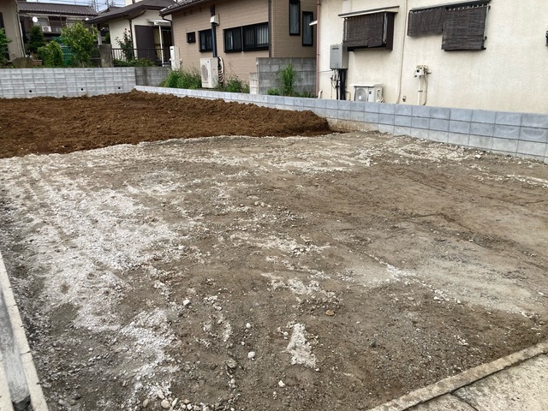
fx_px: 443
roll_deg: +0.1
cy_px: 206
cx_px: 274
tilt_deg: -15.5
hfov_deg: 63.4
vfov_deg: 49.7
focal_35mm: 28
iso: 20
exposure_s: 1/1230
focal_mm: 3.99
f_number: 1.8
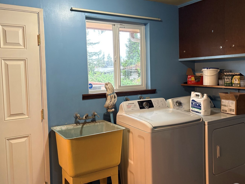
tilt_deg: -3.4
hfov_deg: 56.8
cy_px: 83
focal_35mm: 32
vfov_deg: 44.1
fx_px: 226
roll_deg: +2.9
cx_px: 129
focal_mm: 5.96
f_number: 1.6
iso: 400
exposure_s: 1/60
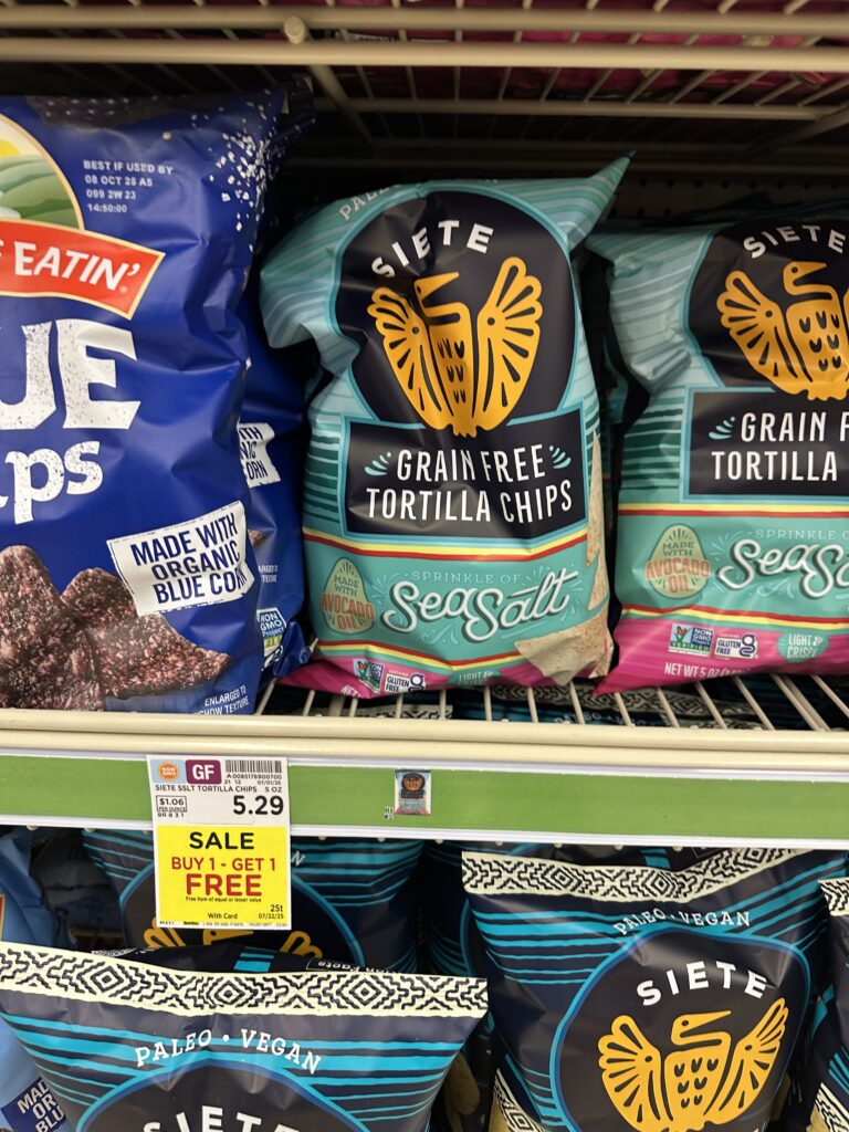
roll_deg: -1.8
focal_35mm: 24
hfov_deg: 56.8
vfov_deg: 71.6
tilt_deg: -20.9
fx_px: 785
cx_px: 424
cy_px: 566
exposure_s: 1/42
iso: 200
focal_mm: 6.86
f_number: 1.78
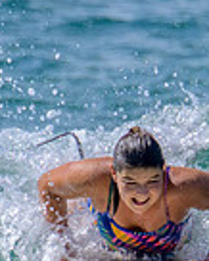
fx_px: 33797
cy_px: 366
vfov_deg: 0.4
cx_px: 309
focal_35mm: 4376
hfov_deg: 0.4
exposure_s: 1/2000
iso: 1000
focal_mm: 800
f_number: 11
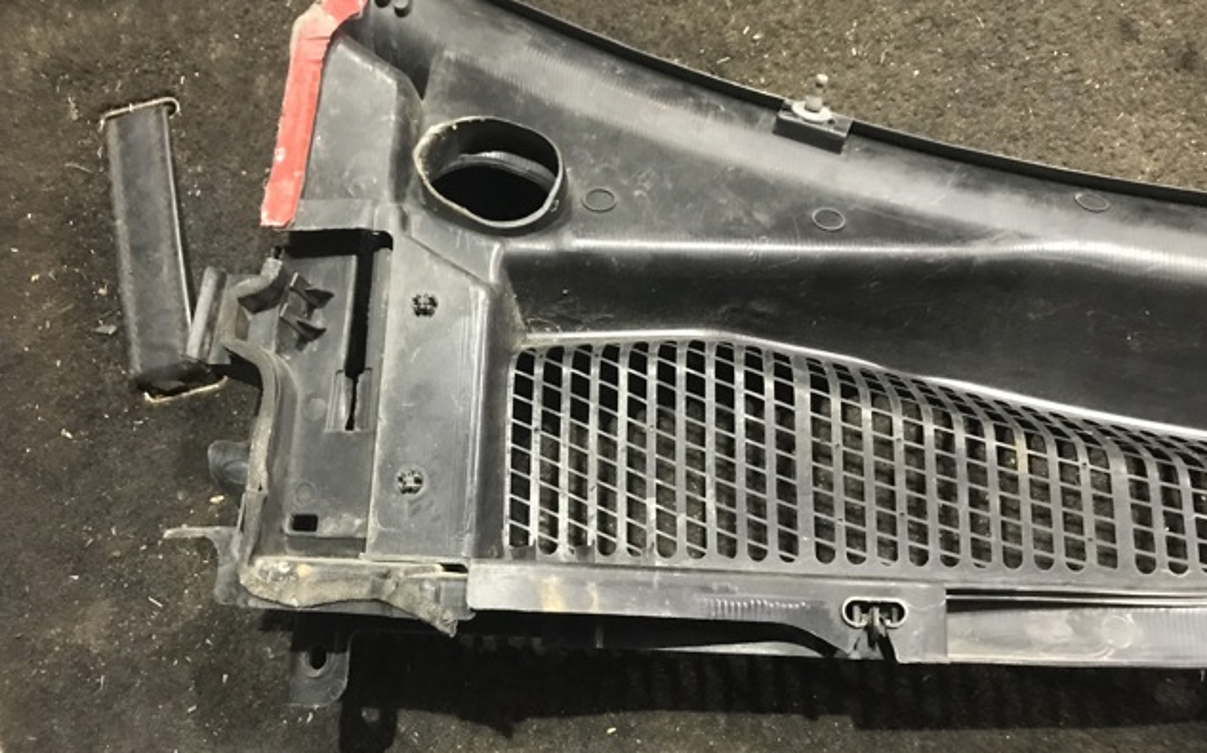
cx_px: 603
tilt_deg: -81.2
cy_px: 354
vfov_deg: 41.8
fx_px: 986
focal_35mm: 30
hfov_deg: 62.9
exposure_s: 1/4
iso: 100
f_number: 1.8
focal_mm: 3.99
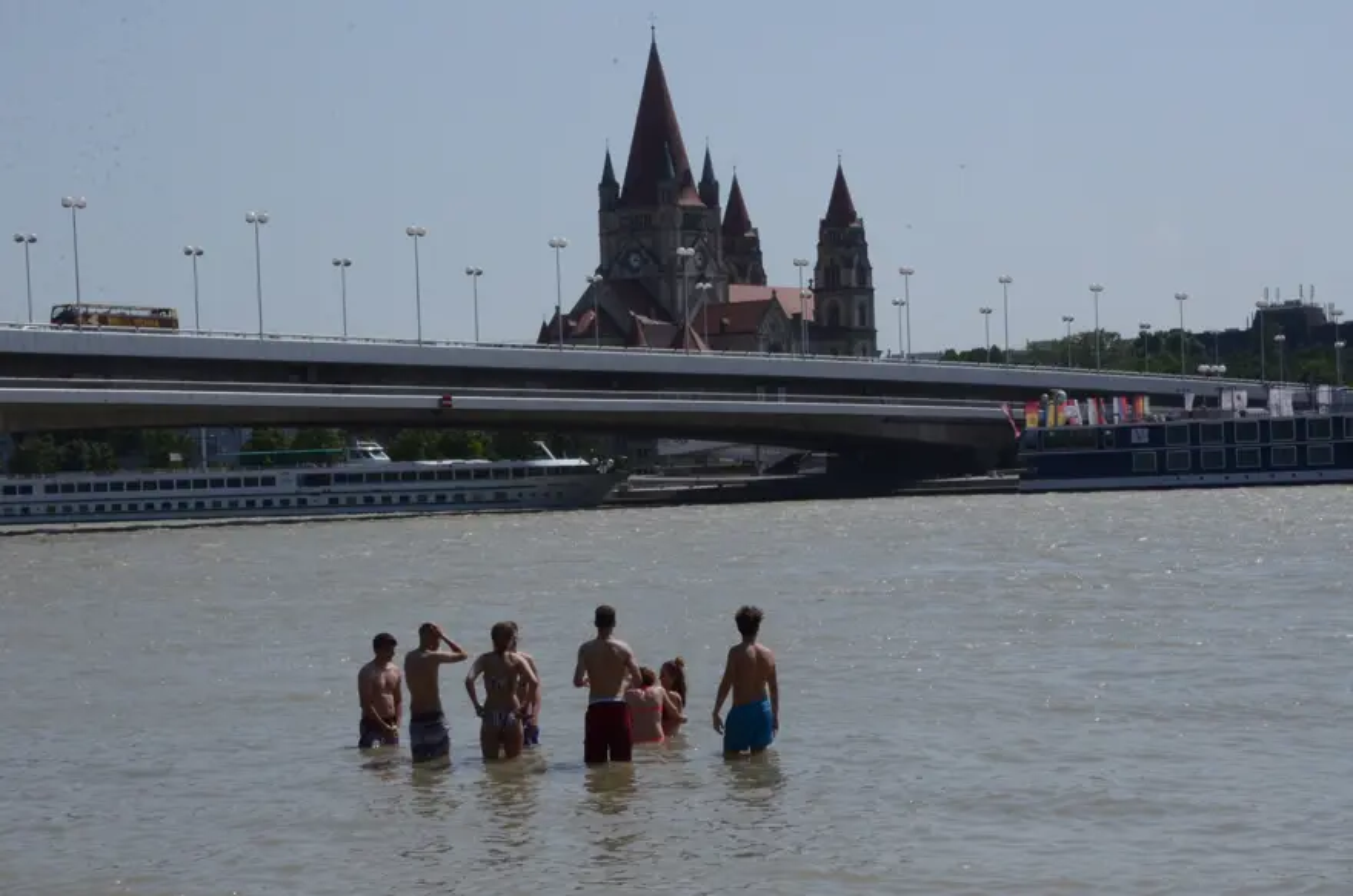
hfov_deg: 22.0
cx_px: 676
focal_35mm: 93
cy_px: 448
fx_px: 3488
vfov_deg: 14.6
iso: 1000
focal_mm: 62
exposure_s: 1/400
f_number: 22
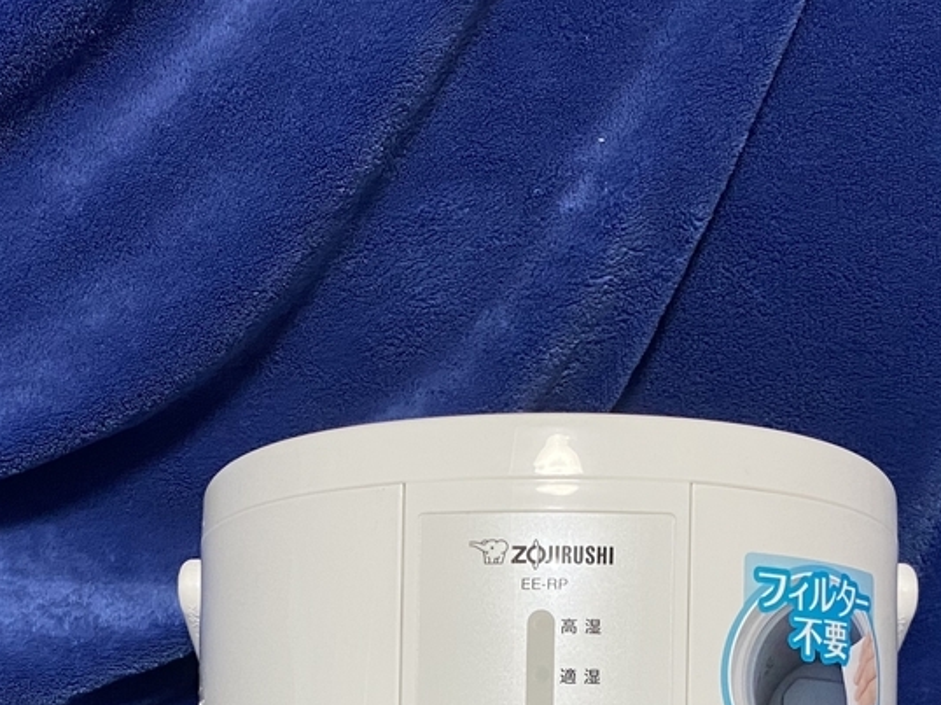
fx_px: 1576
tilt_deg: -38.6
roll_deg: +1.5
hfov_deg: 33.2
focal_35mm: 58
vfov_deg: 23.7
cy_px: 770
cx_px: 408
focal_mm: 4.25
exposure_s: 1/48
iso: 125
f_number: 1.8
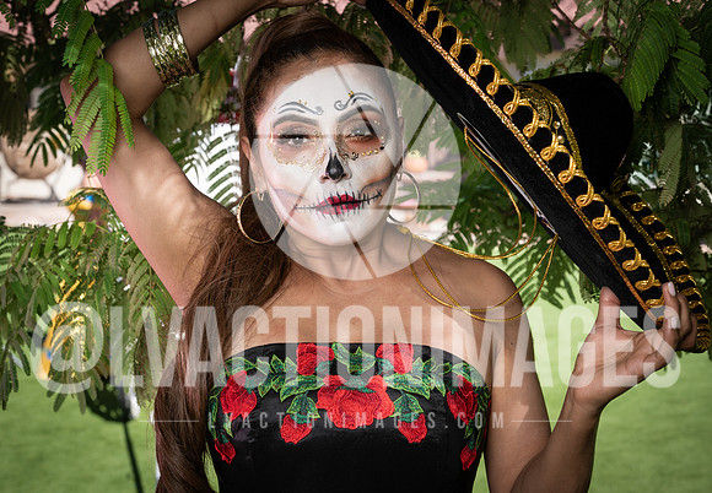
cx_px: 348
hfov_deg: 31.1
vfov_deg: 21.8
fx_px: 1280
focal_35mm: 64
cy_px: 249
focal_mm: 61
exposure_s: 1/160
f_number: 8
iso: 64
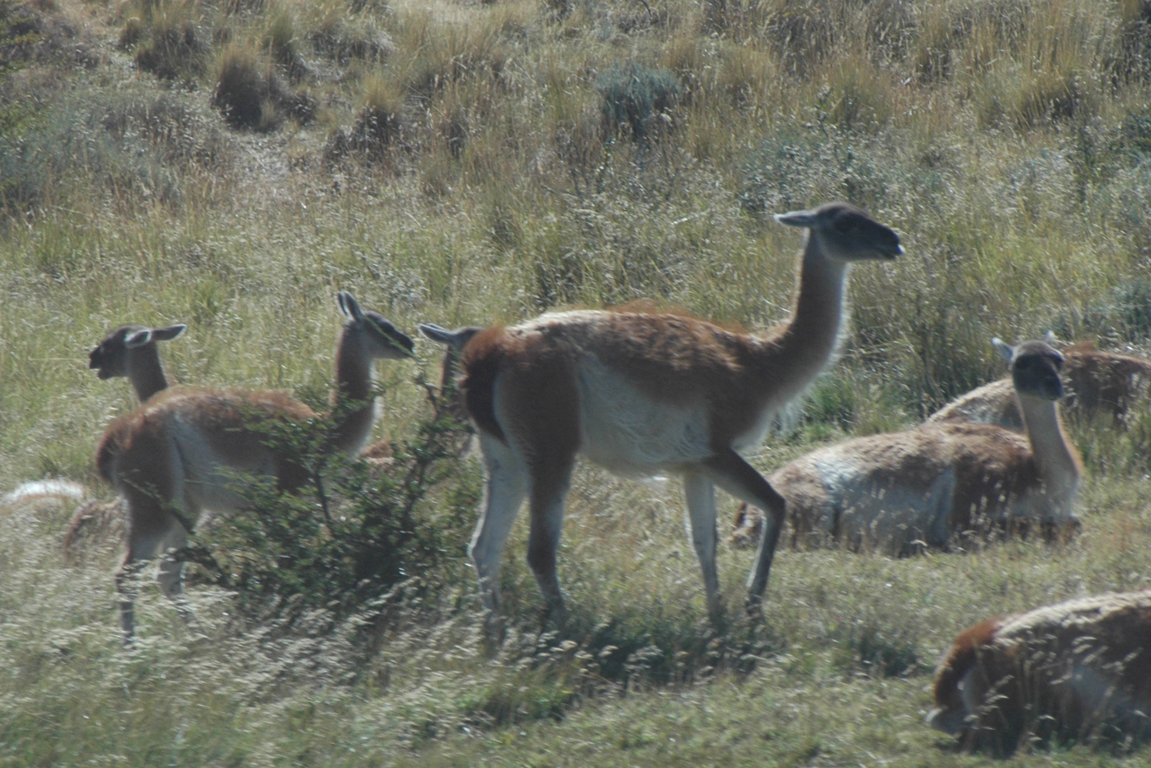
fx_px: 9591
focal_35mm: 300
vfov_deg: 4.6
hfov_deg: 6.9
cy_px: 384
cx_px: 576
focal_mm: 200
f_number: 6.3
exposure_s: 1/640
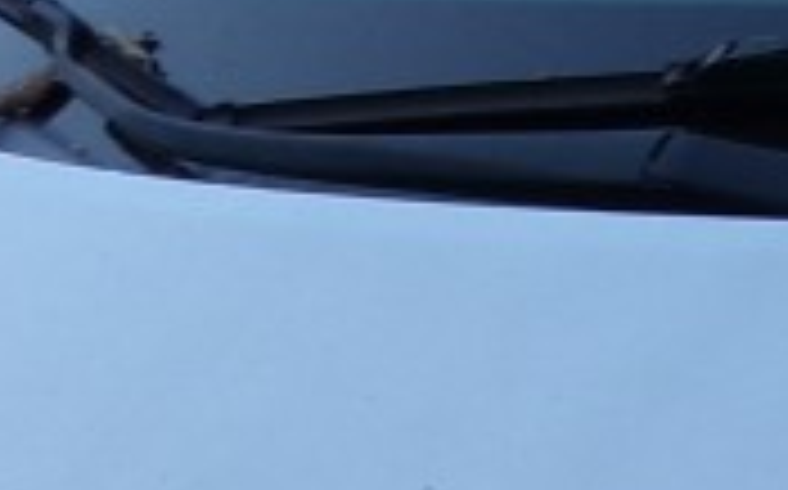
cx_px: 311
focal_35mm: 186
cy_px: 683
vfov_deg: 7.0
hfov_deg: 11.3
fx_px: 3991
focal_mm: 4.3
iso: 100
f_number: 4.4
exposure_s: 1/105
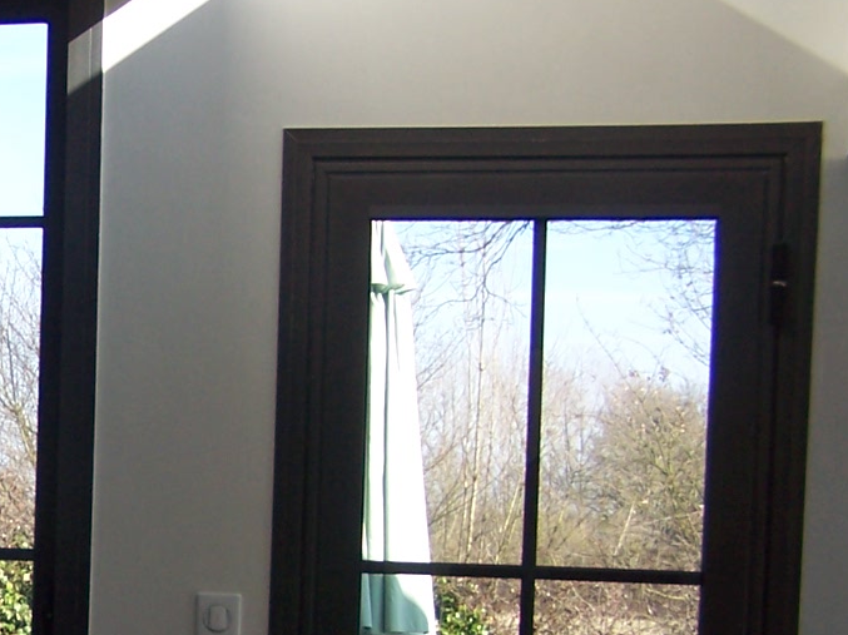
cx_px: -184
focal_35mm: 93
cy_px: 640
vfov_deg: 15.6
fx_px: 2277
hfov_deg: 19.8
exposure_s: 1/250
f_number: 2.8
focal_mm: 6.3
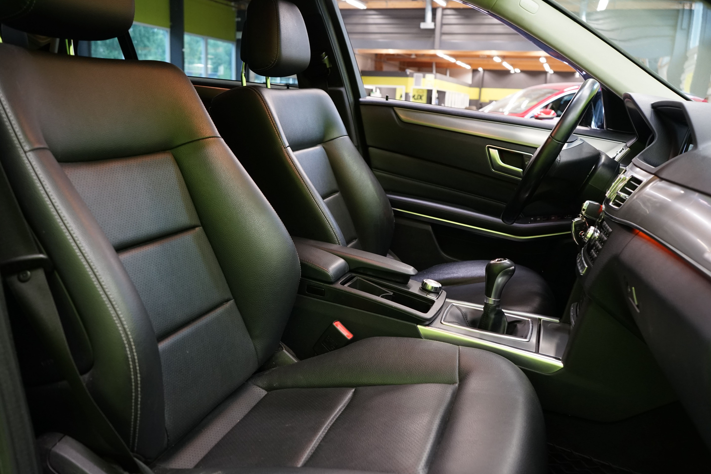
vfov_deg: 41.1
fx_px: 632
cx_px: 341
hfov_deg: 58.7
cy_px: 245
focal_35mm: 32
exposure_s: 1/20
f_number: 5
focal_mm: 30
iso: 1600
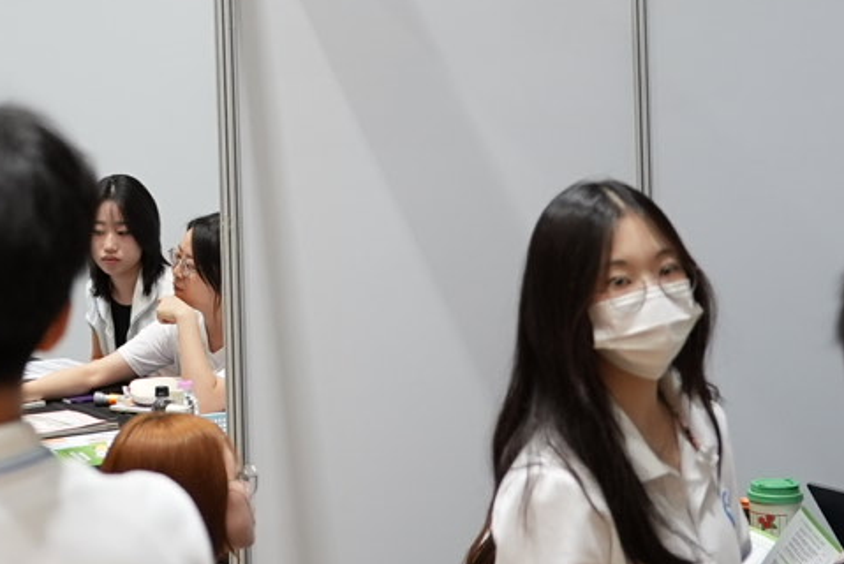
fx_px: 2768
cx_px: -236
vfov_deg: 11.4
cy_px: -104
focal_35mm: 118
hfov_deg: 16.4
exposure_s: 1/400
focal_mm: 35
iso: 2500
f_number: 2.8
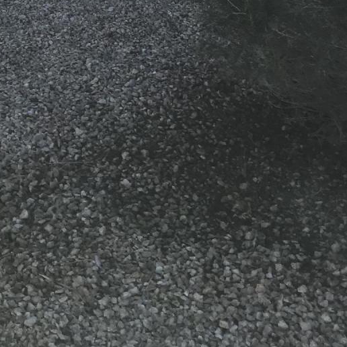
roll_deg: -2.1
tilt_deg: -2.3
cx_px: 155
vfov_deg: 16.2
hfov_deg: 18.1
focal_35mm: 96
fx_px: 1089
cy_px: -206
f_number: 1.8
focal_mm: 3.99
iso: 20
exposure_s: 1/1277
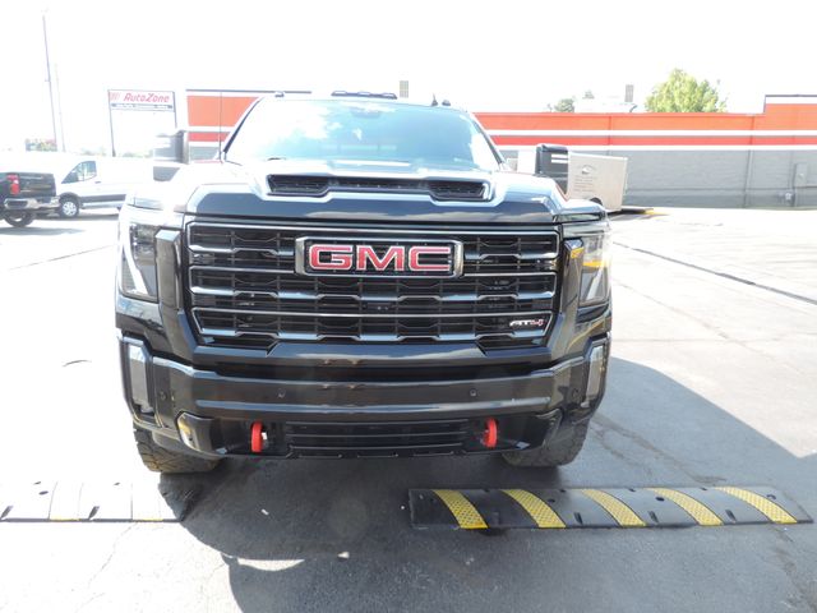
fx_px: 566
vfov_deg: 56.8
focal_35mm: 24
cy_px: 306
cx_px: 408
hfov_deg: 71.6
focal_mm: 4.3
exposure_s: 1/160
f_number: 3
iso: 80
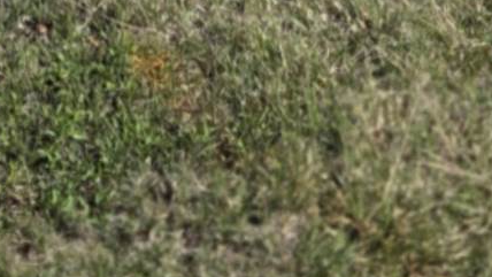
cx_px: -436
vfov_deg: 5.4
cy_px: -1034
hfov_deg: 11.0
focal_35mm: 180
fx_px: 2349
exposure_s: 1/7626
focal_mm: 6.3
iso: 80
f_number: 1.7
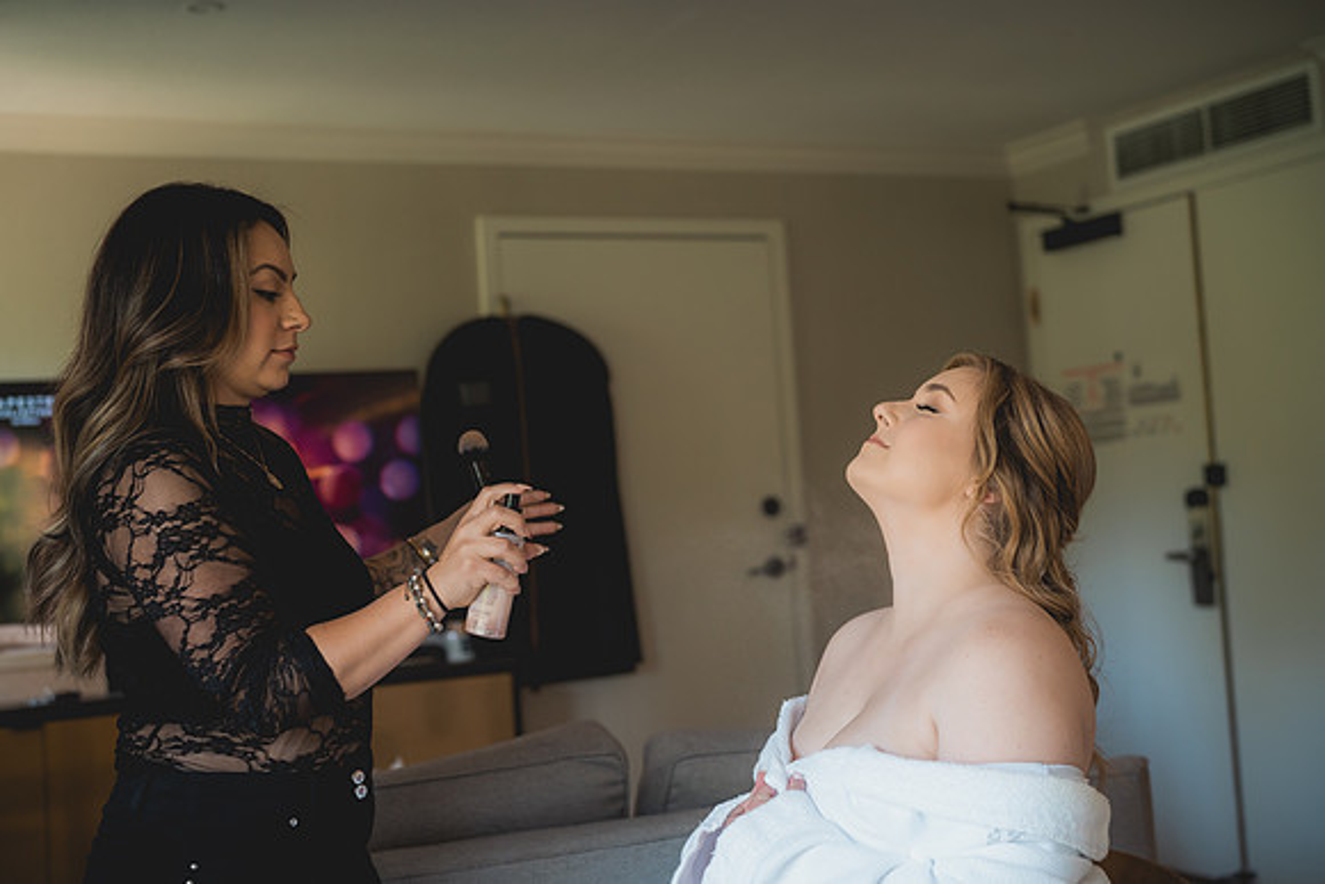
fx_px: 1841
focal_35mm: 50
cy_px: 442
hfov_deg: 39.6
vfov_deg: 27.0
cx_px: 662
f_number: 2.5
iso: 800
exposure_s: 1/125
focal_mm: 50
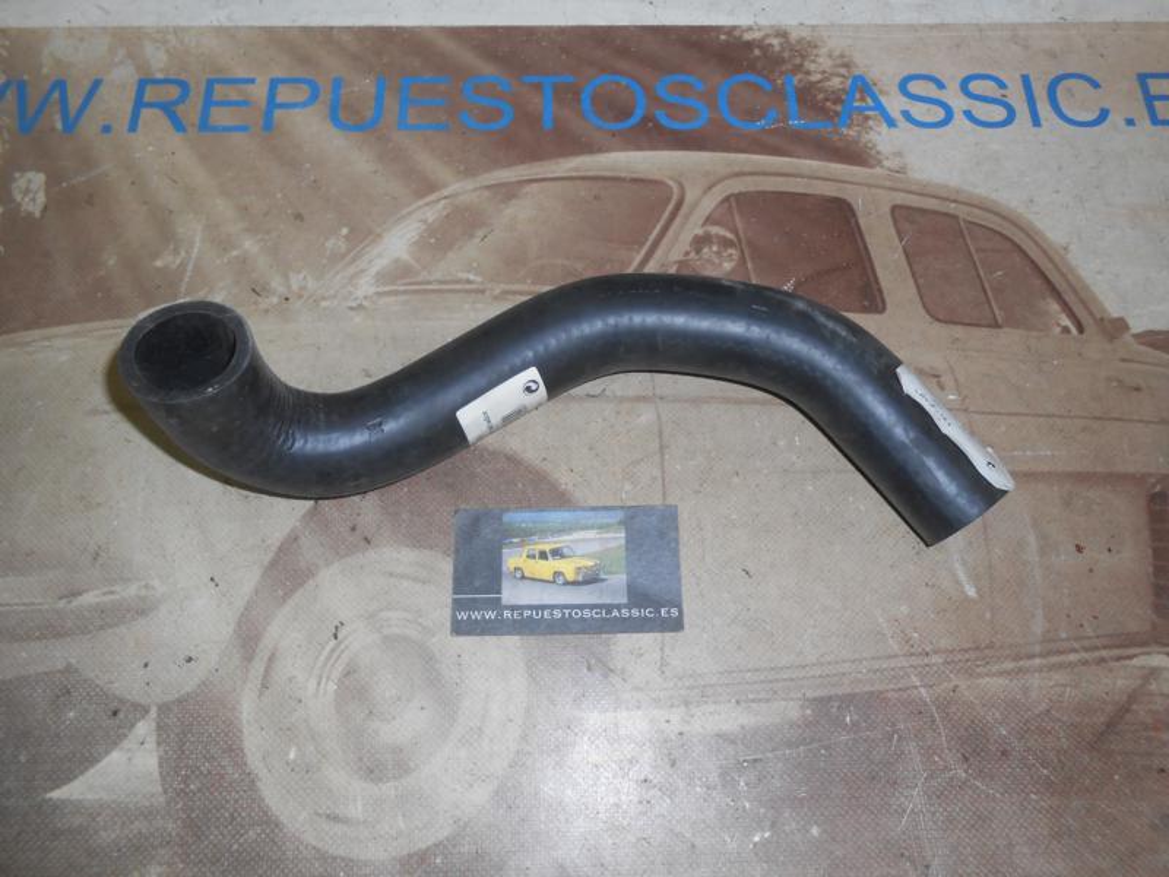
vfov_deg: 53.1
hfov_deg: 67.3
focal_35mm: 26
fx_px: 878
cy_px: 438
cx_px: 584
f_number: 3.5
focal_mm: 4.6
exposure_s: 1/25
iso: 80
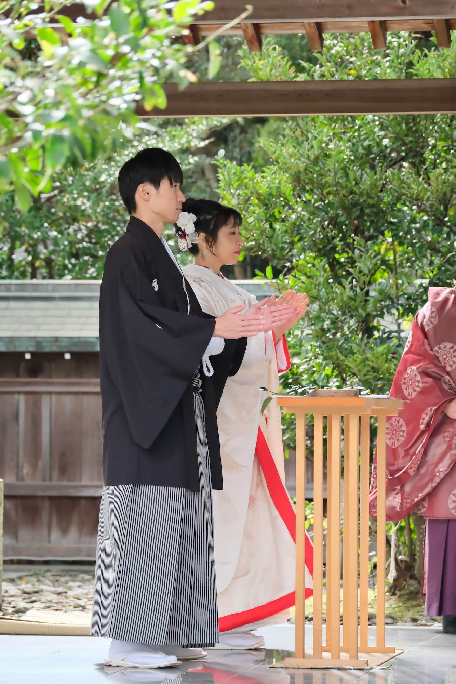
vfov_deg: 15.1
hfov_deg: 10.1
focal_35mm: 136
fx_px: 2583
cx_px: 228
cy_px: 342
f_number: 5.6
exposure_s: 1/200
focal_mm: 90.9
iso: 3200
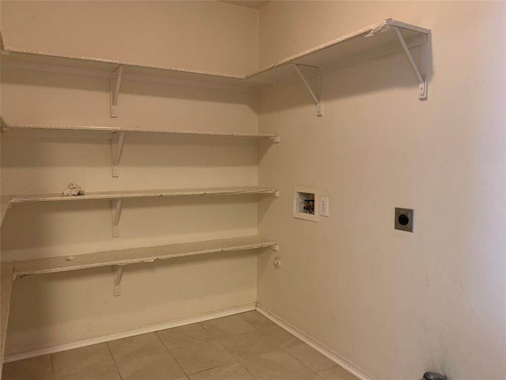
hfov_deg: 67.3
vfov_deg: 53.1
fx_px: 380
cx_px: 253
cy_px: 190
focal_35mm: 26
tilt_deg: -4.9
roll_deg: -0.2
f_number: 1.8
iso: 500
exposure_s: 1/30
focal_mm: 4.25
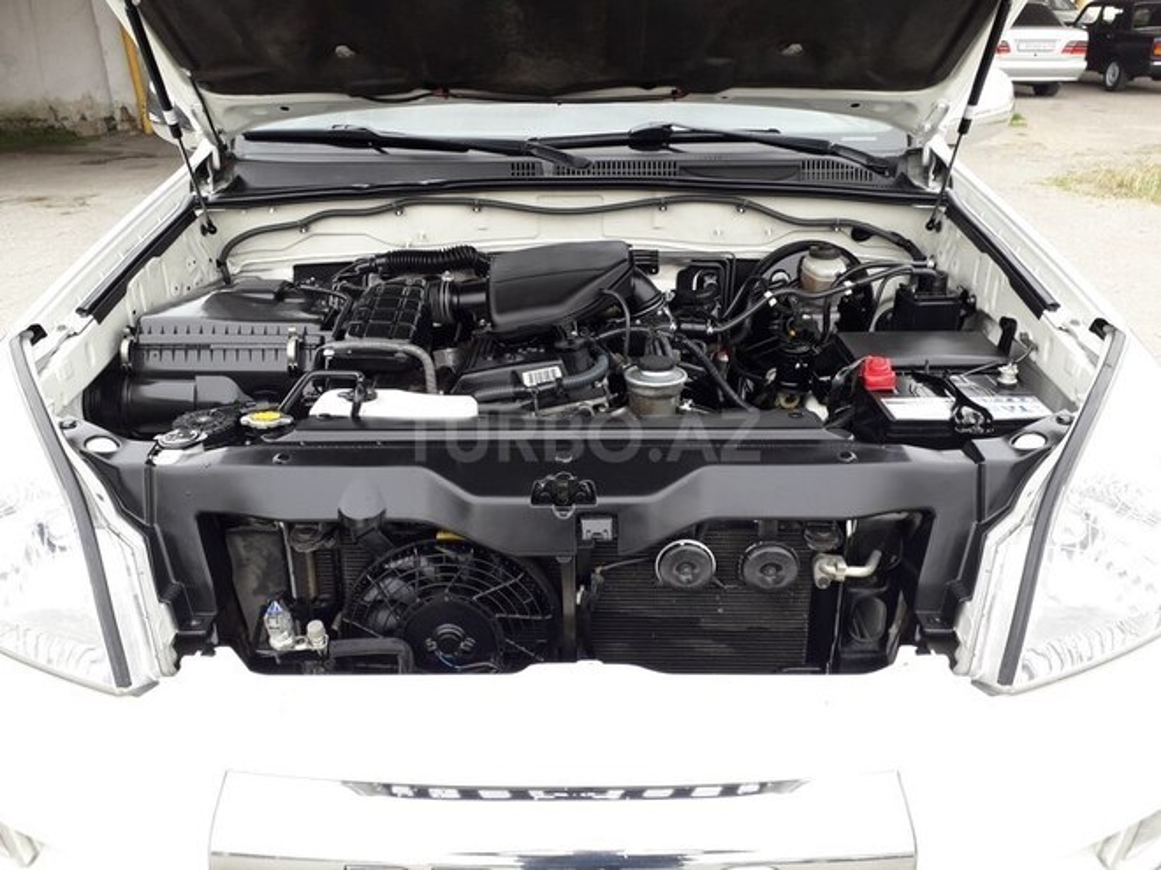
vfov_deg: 51.4
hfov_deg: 65.3
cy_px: 435
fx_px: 906
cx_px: 580
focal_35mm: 27
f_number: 1.9
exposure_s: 1/132
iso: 40
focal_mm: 3.6
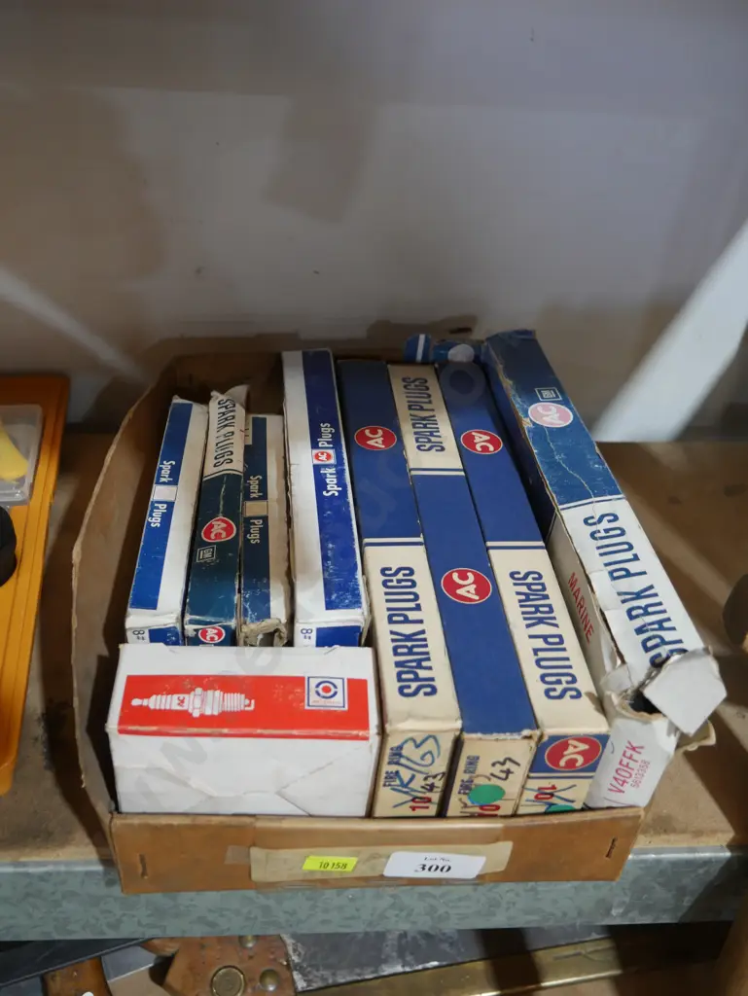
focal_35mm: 32
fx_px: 921
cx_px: 374
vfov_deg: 56.8
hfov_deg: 44.2
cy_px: 498
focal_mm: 16
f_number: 3.6
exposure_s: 1/60
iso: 640
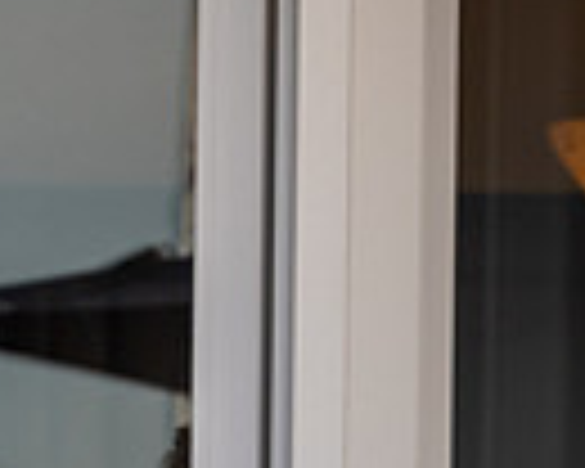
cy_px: 490
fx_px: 5575
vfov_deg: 4.8
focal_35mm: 322
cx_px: -616
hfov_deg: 5.9
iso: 500
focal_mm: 64
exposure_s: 1/500
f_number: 4
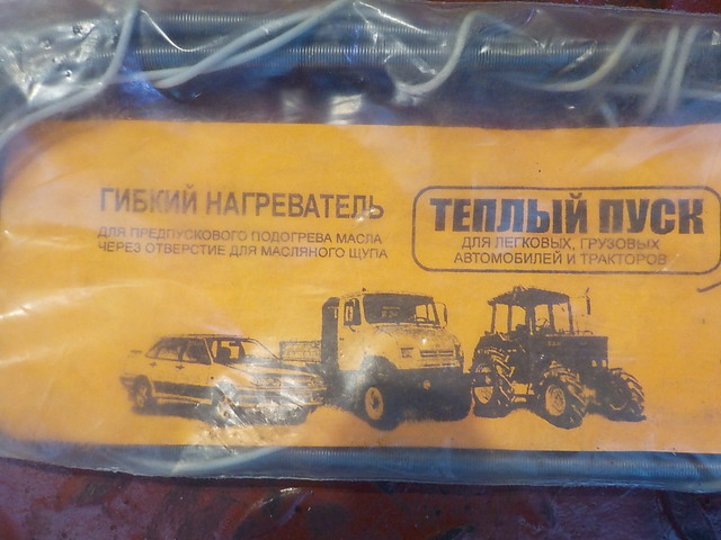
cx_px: 360
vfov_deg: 46.8
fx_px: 625
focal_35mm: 30
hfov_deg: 60.0
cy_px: 270
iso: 320
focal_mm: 4.1
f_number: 3.3
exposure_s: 1/30
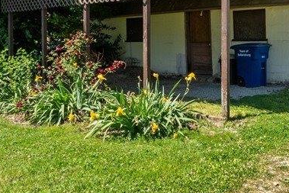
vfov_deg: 30.7
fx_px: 345
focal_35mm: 43
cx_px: 186
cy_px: 47
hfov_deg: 44.9
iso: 400
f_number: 11
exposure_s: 1/250
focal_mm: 10
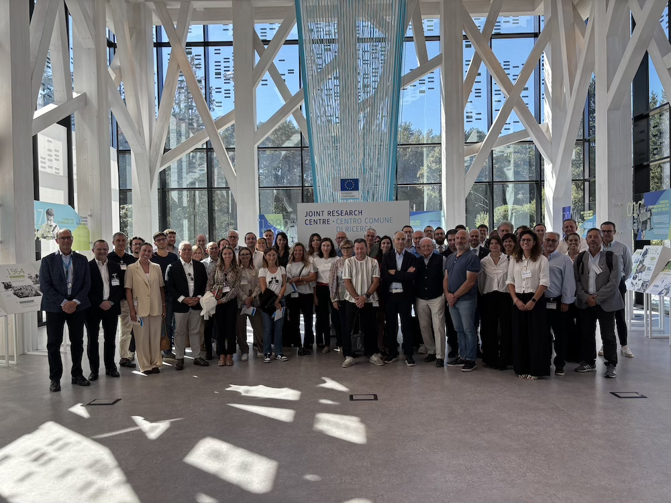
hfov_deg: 67.3
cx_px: 336
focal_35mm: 26
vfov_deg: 53.1
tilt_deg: +0.3
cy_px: 252
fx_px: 504
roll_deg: +0.4
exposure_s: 1/466
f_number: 1.6
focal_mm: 5.96
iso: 50
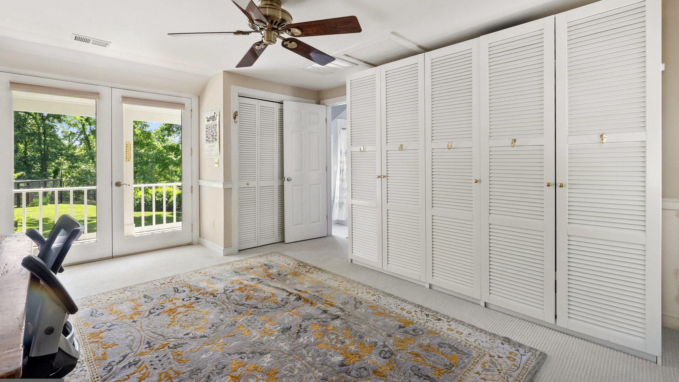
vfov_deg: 66.9
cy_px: 173
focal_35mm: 16
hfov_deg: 99.4
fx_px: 288
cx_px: 335
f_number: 8
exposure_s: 1/13
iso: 640
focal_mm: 10
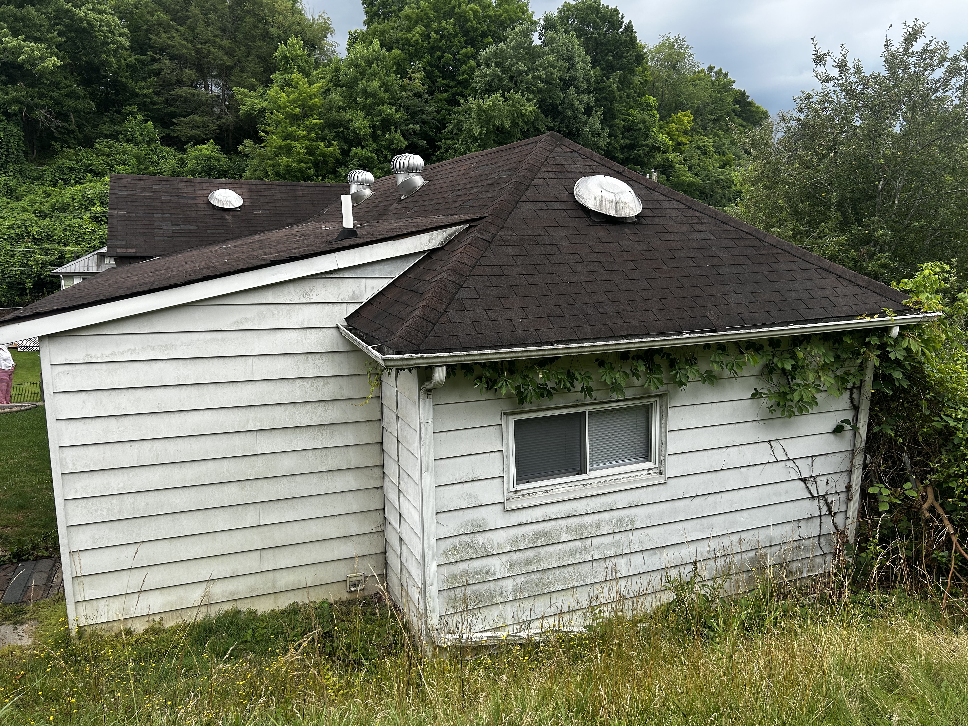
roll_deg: -0.3
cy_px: 363
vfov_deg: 53.1
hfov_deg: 67.3
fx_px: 727
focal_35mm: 26
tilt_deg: -10.3
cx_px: 484
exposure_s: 1/940
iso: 50
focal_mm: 5.7
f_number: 1.5
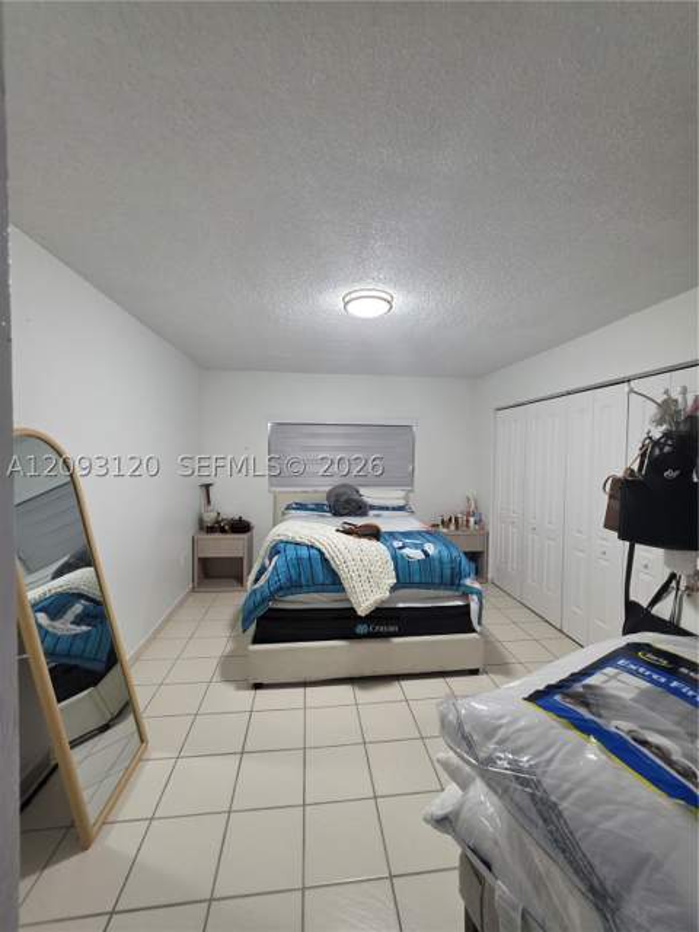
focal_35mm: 13
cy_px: 466
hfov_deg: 89.9
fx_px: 350
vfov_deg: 106.2
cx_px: 350
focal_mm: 2.2
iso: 400
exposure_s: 1/60
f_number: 1.9
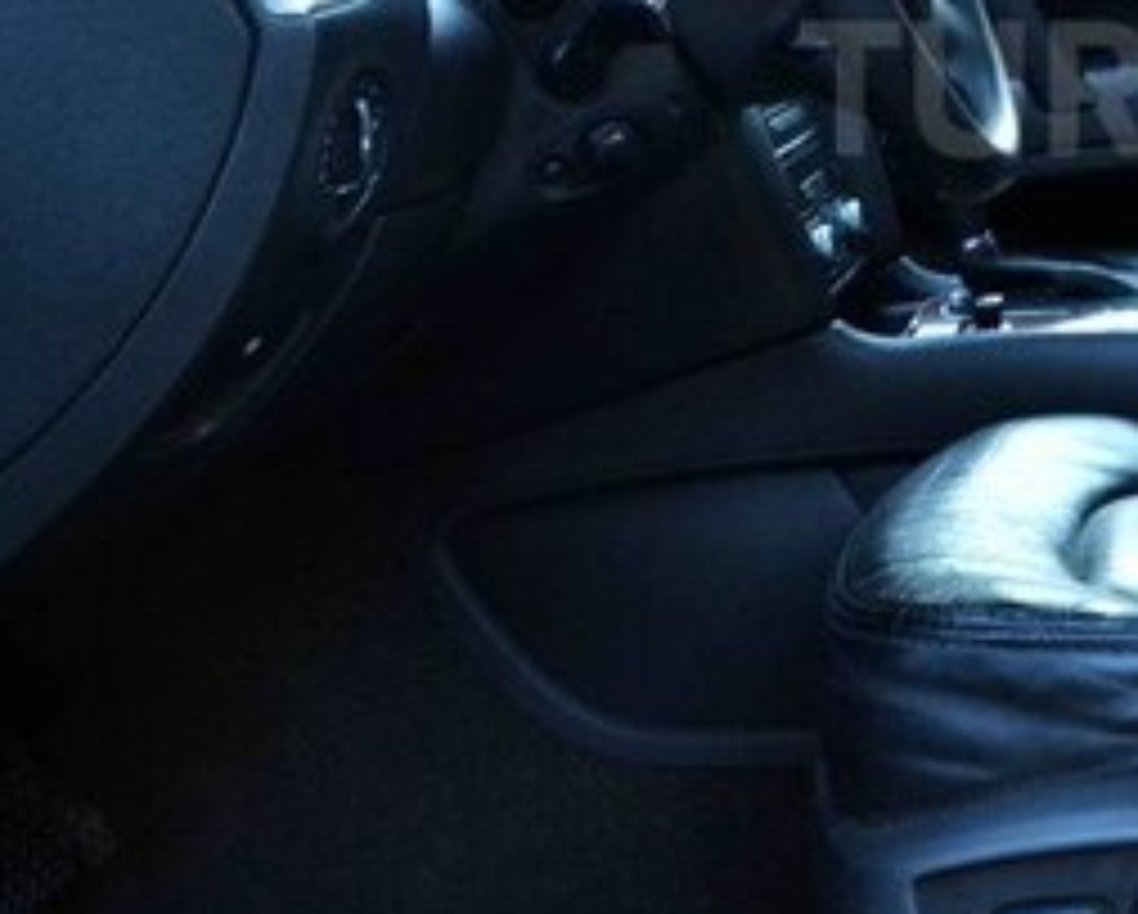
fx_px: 2967
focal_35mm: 88
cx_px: 1259
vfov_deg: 17.2
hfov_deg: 20.7
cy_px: 90
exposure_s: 1/13
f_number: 6.3
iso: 1600
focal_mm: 24
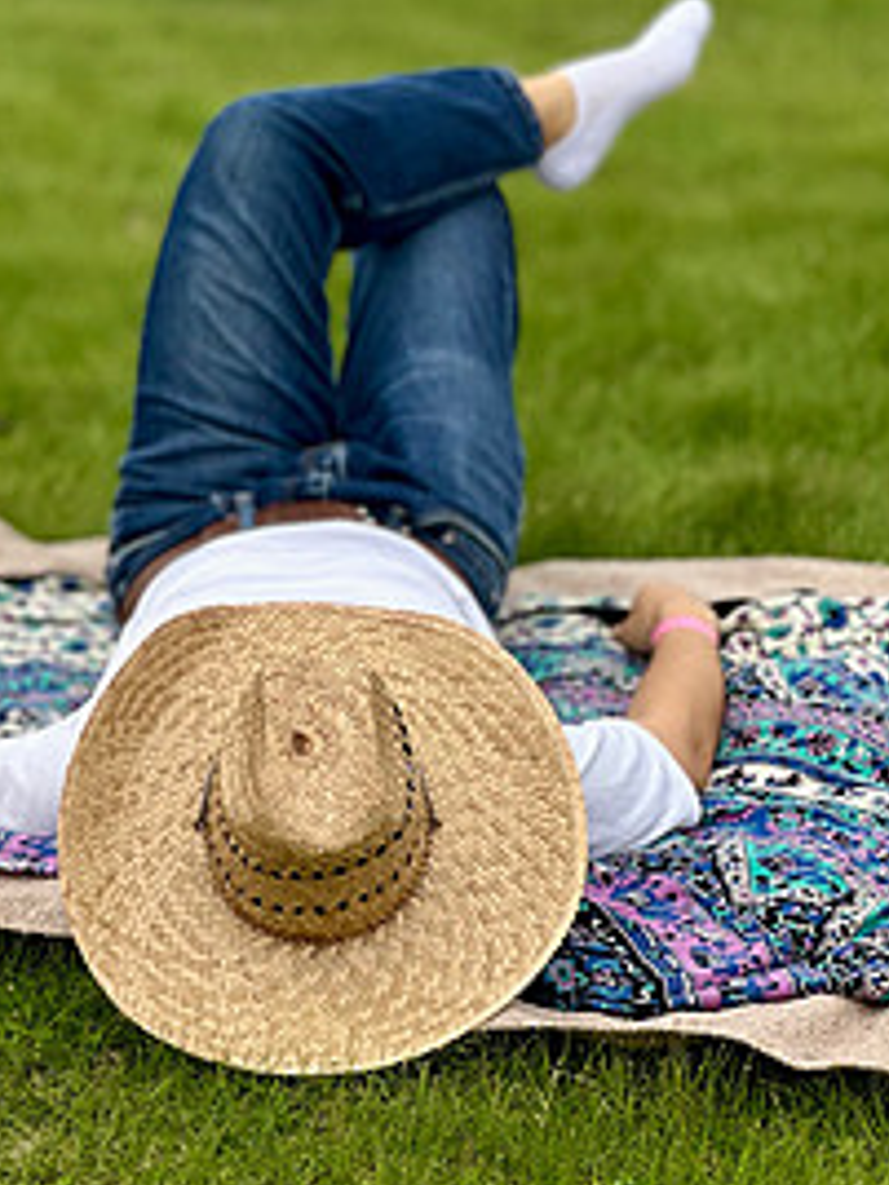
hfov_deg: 11.5
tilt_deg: -12.6
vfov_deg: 15.2
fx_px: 4417
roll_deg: +0.7
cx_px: 299
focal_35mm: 129
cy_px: 354
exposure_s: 1/151
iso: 20
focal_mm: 9
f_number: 2.8
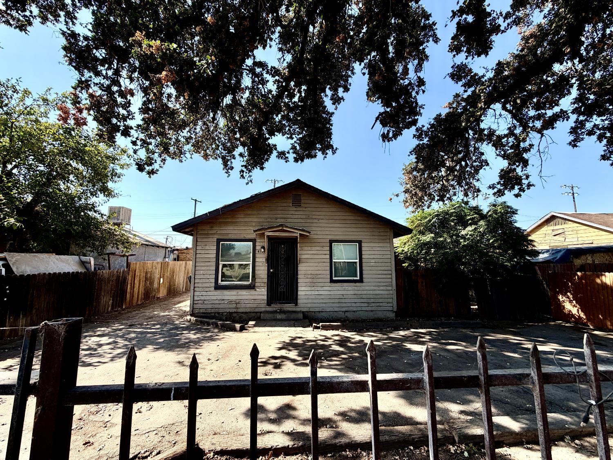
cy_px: 230
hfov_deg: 102.1
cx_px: 306
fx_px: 248
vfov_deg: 85.7
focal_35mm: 14
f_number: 2.2
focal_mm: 2.22
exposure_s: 1/742
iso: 40
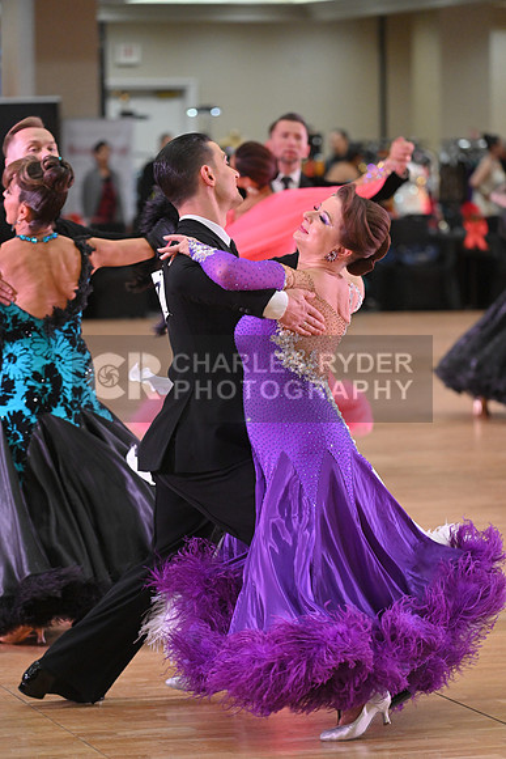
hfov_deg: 8.6
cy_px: 380
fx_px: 3371
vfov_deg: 12.8
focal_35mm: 160
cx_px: 253
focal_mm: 160
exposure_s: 1/400
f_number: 5
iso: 3200
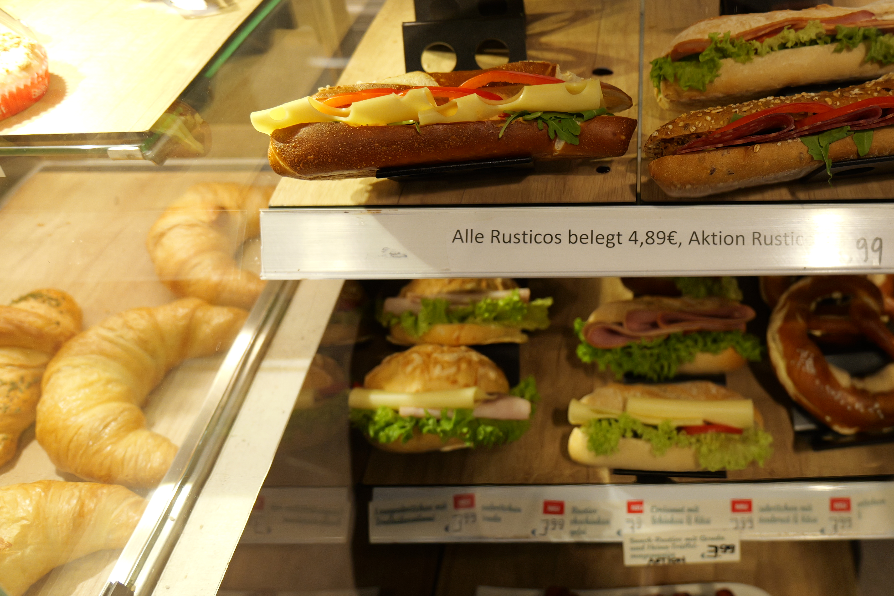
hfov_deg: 56.4
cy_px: 199
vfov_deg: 40.6
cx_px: 649
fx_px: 795
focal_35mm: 32
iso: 1250
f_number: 3.5
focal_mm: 20
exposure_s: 1/125
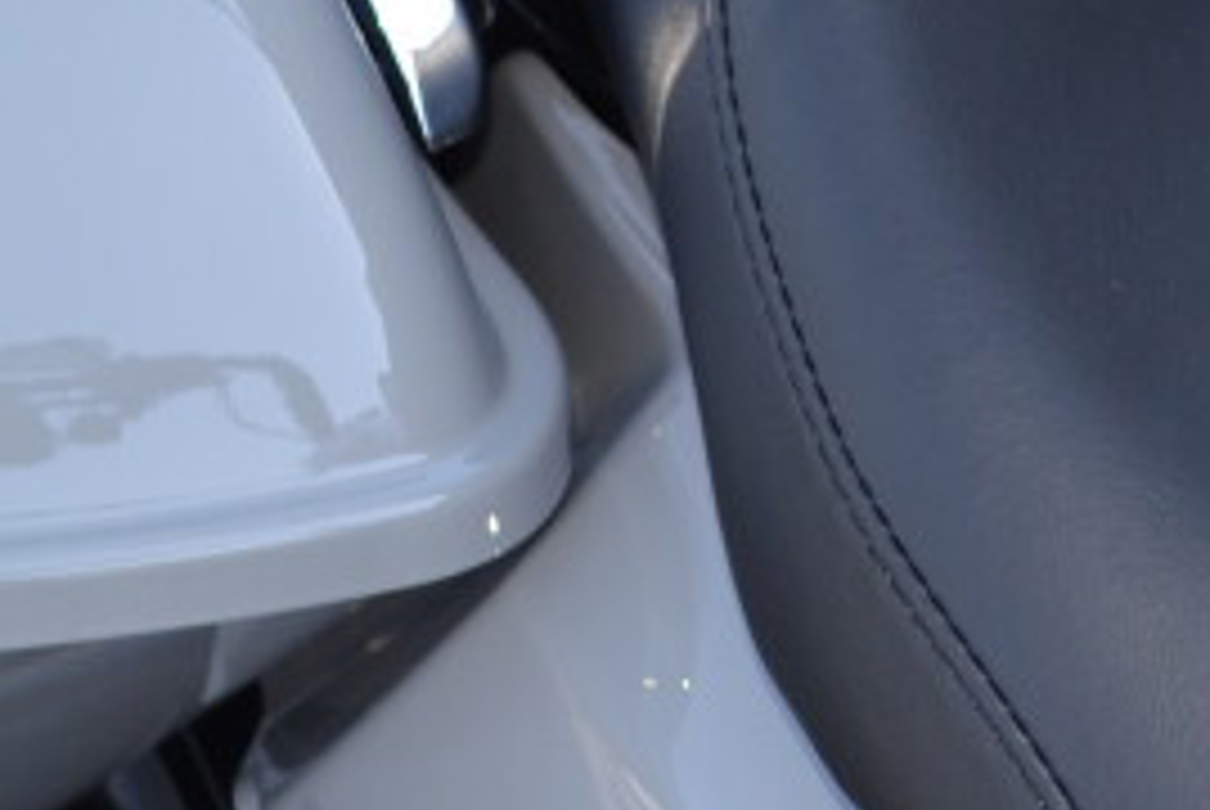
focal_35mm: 147
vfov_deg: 9.3
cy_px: 27
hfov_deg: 13.8
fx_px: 4946
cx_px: 1183
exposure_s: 1/125
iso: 110
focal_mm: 22
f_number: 4
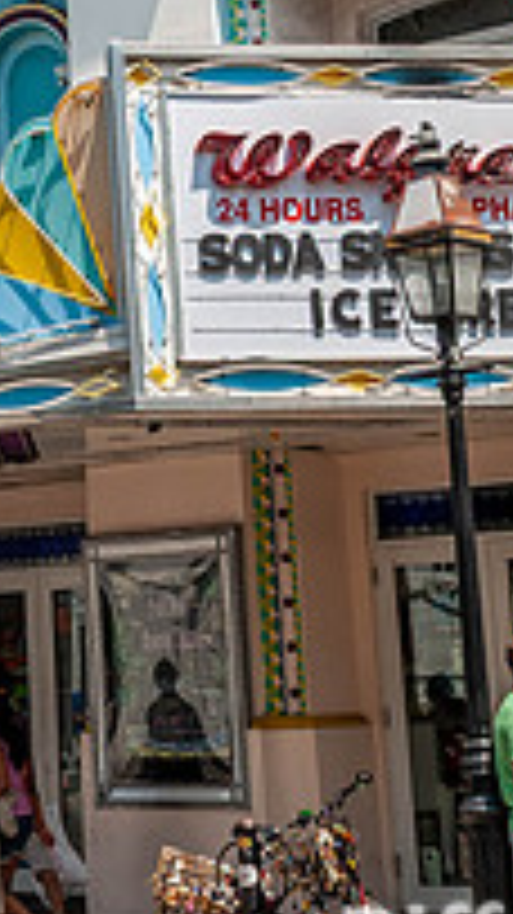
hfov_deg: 13.2
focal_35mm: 90
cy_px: 149
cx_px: -27
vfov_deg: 23.2
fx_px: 2179
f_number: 7.1
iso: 100
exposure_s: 1/200
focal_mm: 20
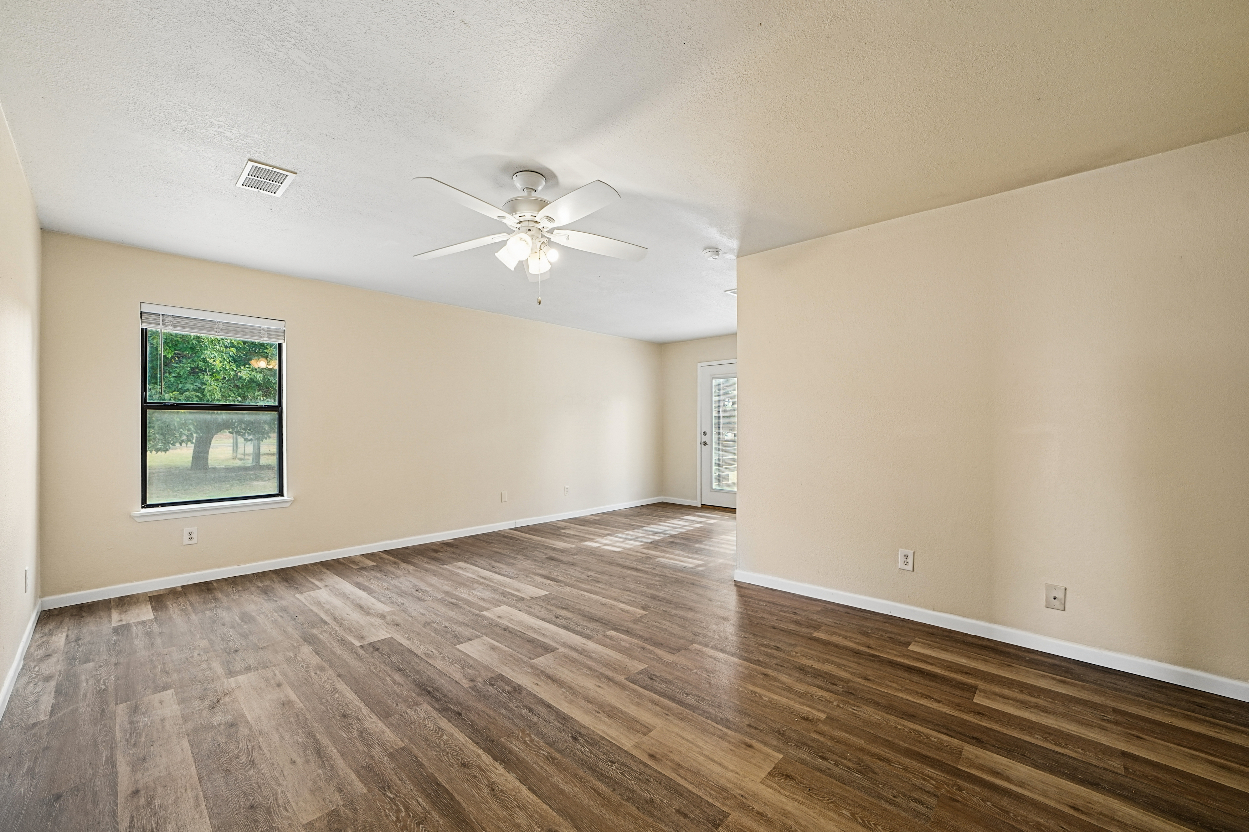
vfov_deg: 81.2
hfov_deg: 104.3
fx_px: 486
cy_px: 416
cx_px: 624
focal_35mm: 14
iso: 320
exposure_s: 1/40
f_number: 4.5
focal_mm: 14
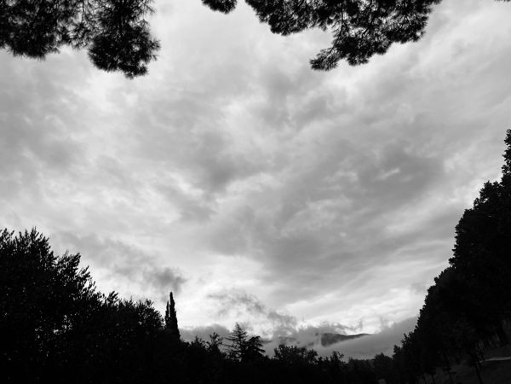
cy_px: 192
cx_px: 256
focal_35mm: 26
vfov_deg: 53.1
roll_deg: +10.2
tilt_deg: +27.3
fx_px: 384
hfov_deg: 67.3
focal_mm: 4.25
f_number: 1.8
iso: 32
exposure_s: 1/799
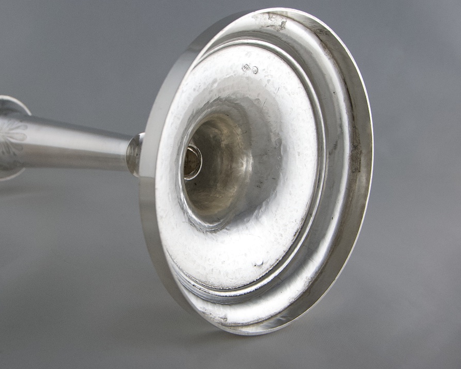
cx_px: 186
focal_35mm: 67
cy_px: 174
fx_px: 909
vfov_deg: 22.9
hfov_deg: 28.4
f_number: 8
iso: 500
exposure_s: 1/320
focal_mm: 35
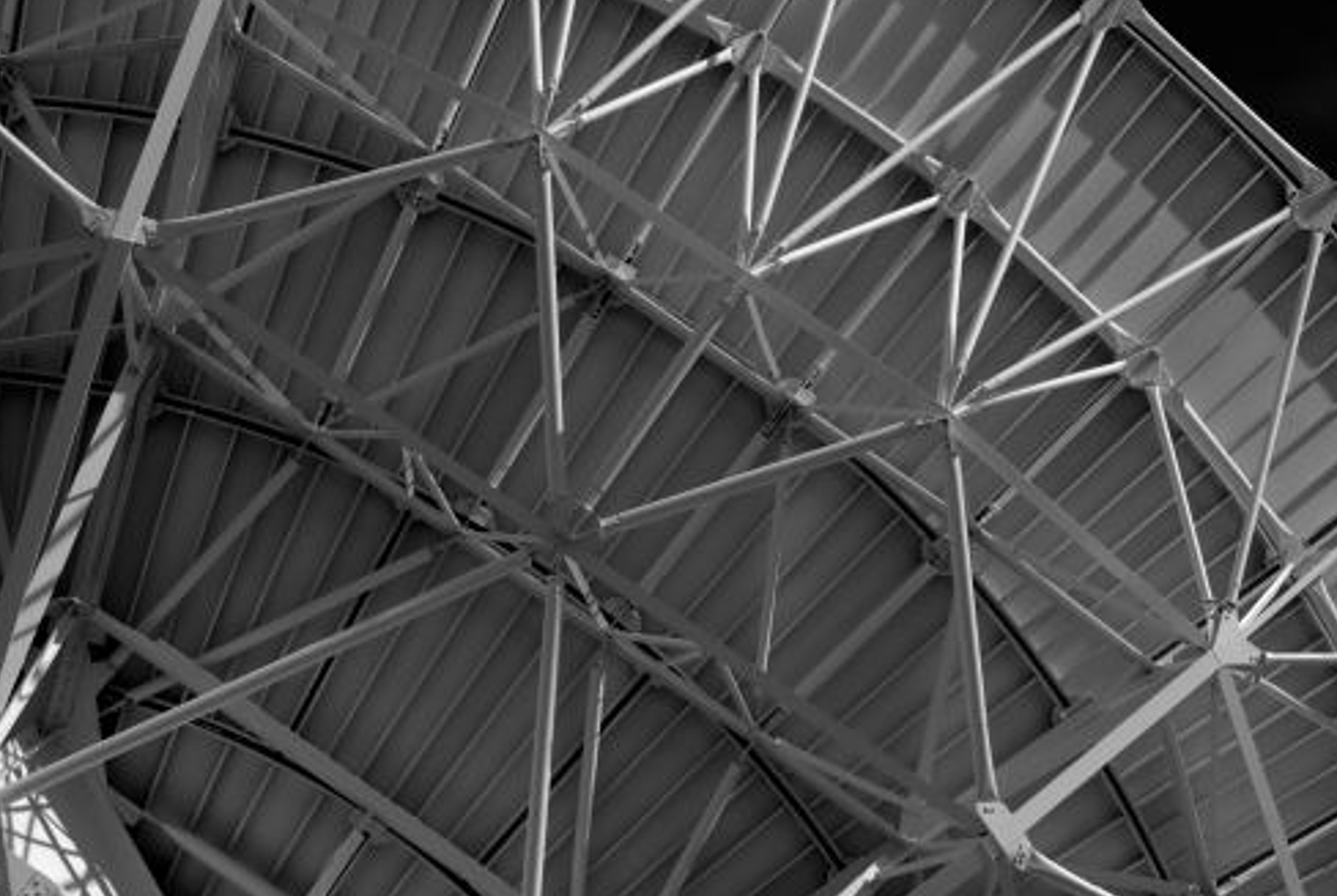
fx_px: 4203
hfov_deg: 18.1
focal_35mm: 113
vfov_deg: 12.2
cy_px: 411
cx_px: 729
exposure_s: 1/640
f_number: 8
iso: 200
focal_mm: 46
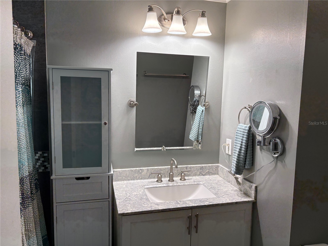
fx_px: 246
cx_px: 164
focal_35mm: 26
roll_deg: -1.7
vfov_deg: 53.1
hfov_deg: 67.3
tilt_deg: -6.1
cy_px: 123
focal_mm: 5.96
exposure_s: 1/171
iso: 80
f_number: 1.6
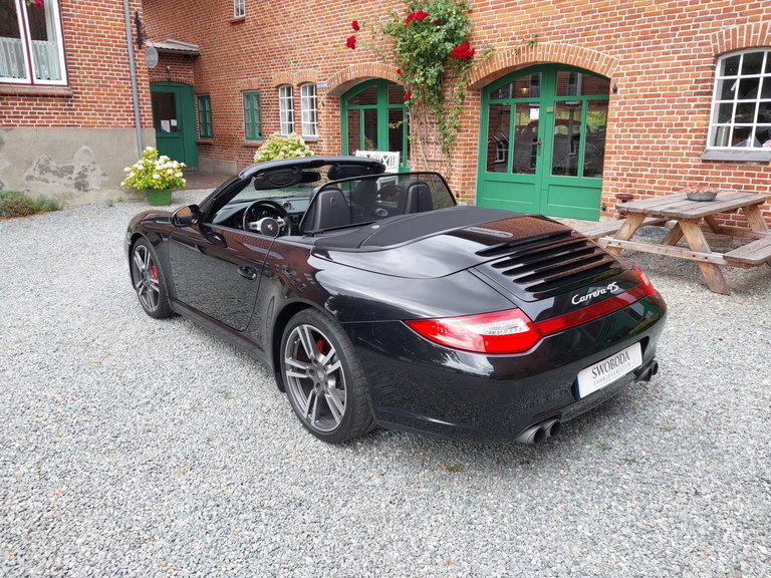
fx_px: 601
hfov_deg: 65.3
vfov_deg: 51.4
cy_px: 289
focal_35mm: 27
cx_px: 386
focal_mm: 4
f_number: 1.8
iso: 20
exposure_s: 1/136
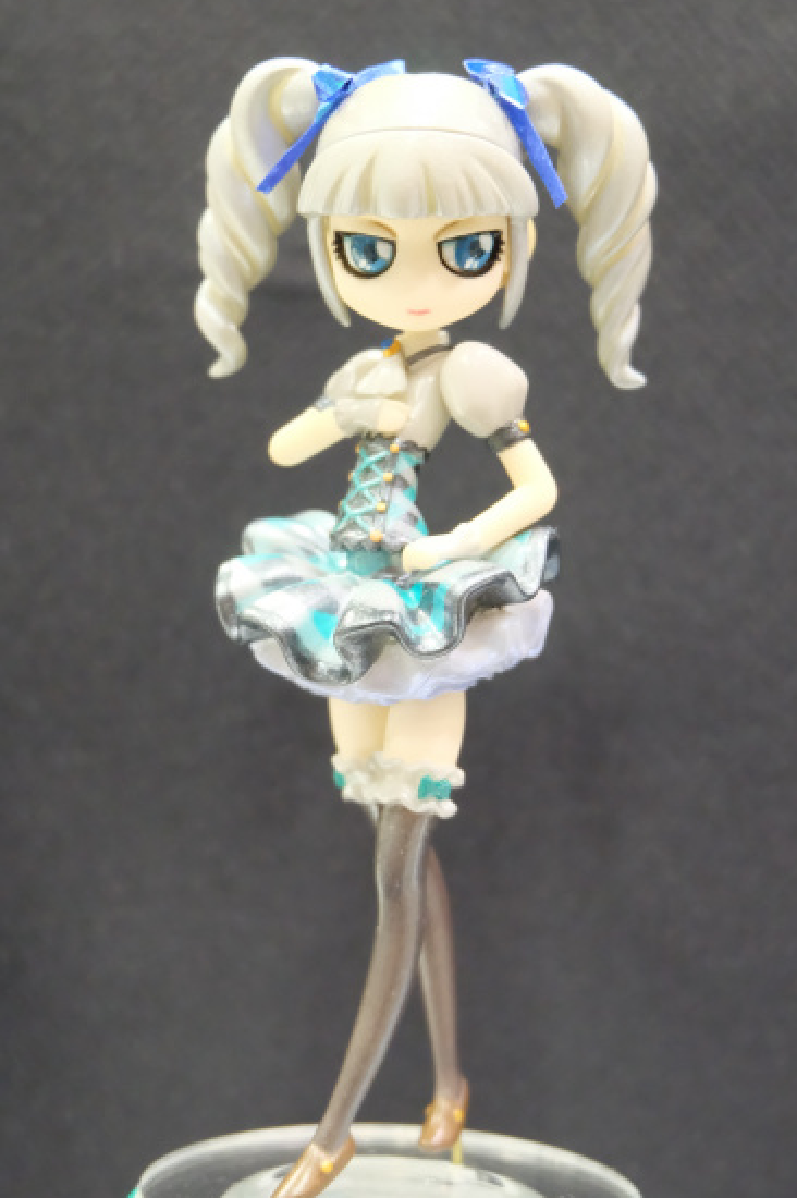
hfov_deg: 21.2
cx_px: 458
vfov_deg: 31.4
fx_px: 2128
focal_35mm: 64
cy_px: 595
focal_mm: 29.5
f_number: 4.7
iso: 3200
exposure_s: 1/20
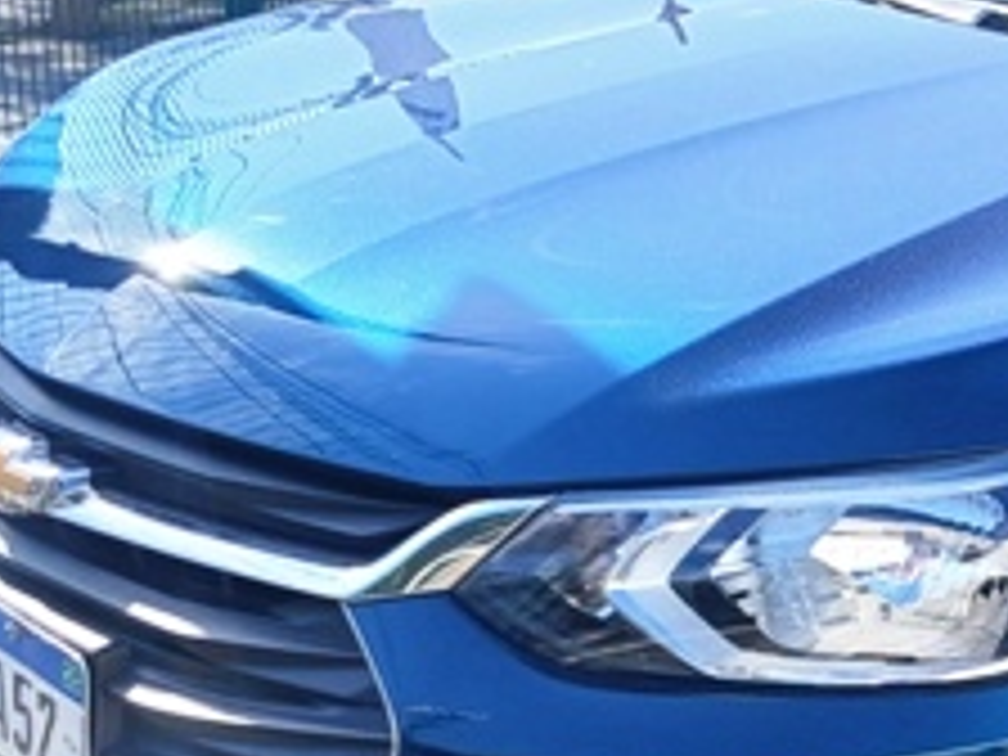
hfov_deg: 20.0
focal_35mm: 93
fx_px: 2708
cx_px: 1148
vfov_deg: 15.8
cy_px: 580
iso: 20
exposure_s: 1/140
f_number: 1.8
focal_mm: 3.98
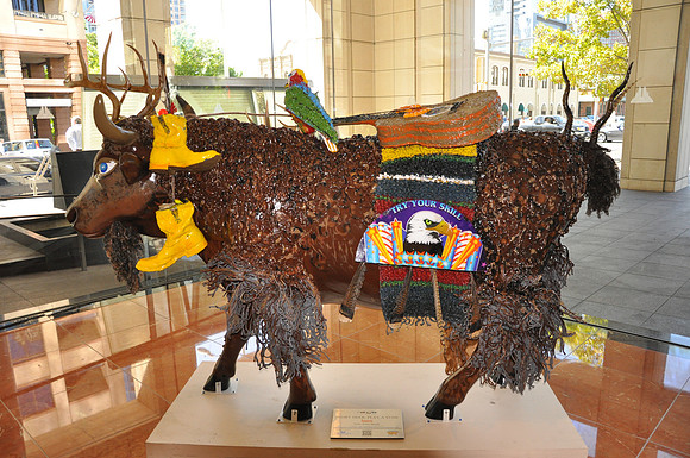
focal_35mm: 27
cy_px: 229
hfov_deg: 67.5
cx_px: 345
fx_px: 517
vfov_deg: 47.8
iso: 800
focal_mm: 18
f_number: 3.5
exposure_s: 1/100
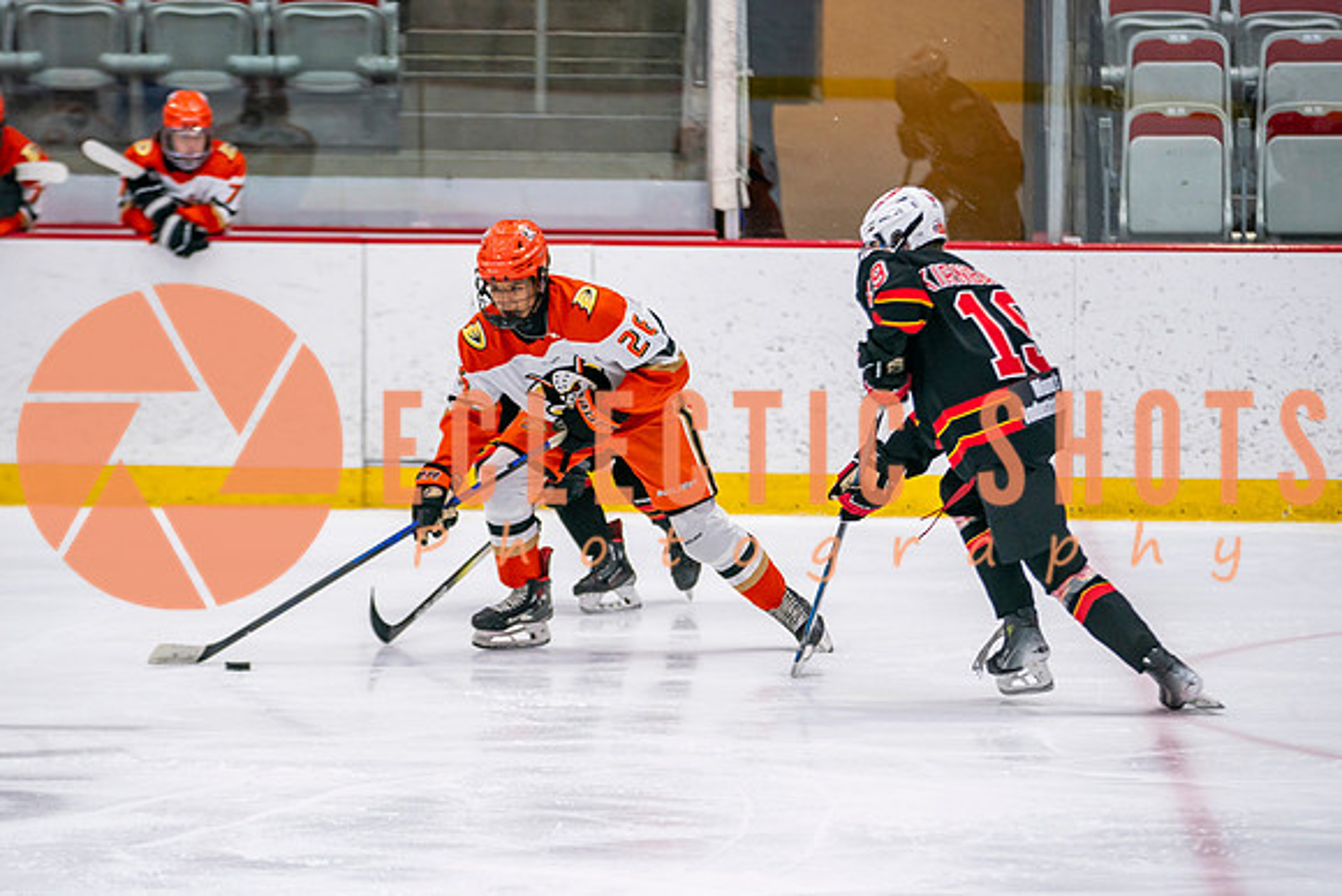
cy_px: 580
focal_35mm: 202
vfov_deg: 6.8
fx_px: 7540
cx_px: 637
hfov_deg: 10.2
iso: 800
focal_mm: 150
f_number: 2.8
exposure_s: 1/640
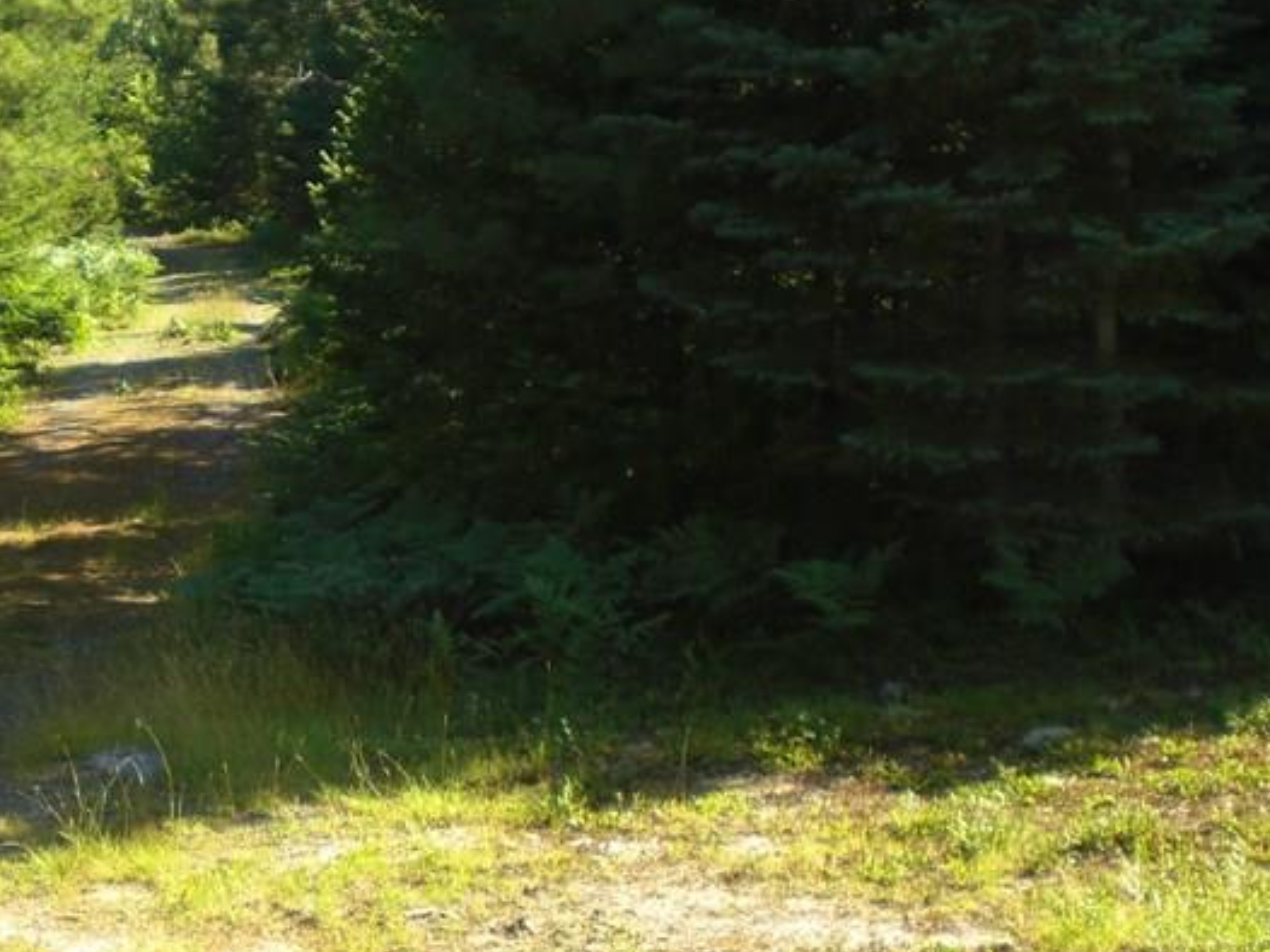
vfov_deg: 19.9
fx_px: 2714
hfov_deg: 25.8
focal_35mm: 74
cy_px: 406
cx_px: 232
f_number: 3.1
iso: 50
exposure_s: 1/200
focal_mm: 6.3
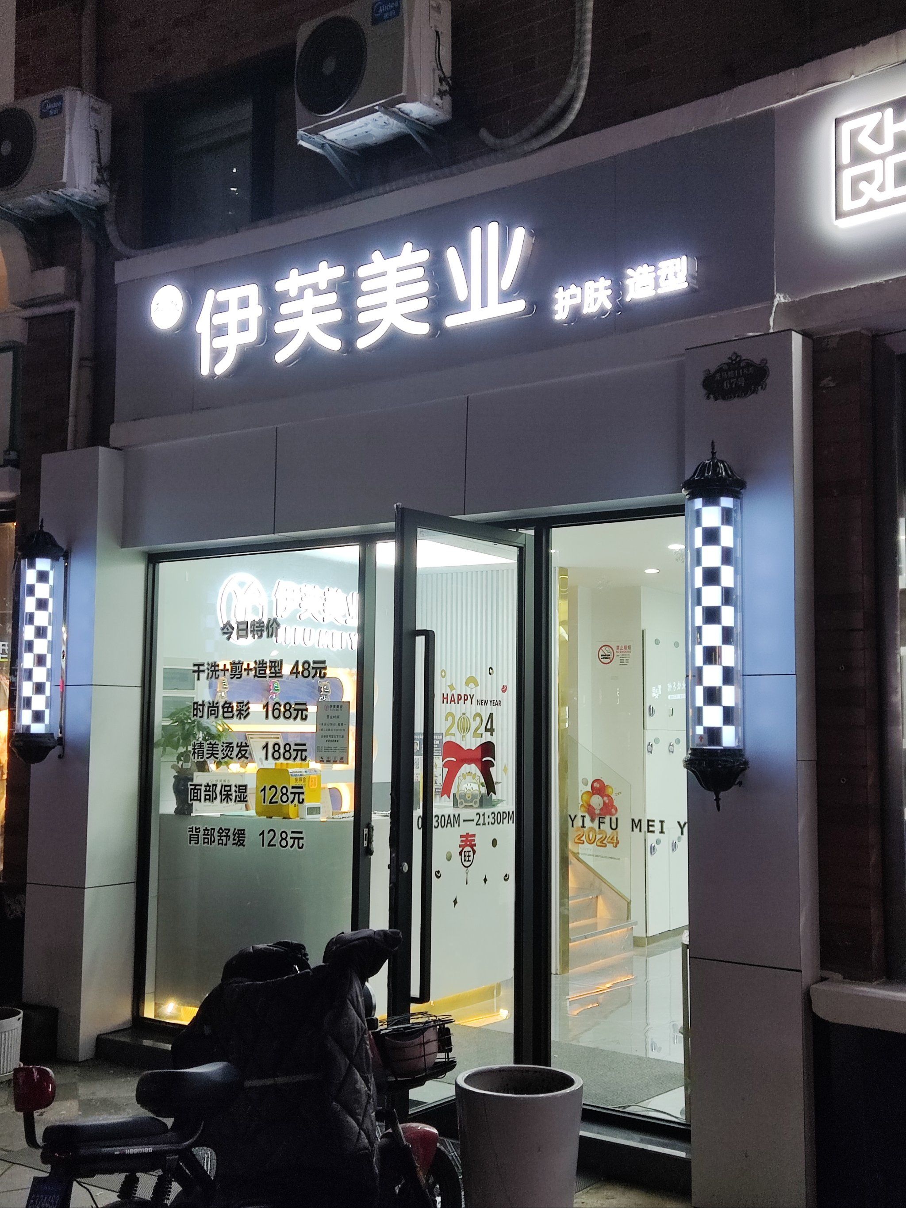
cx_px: 453
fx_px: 1431
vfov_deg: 45.8
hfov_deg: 35.1
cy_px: 604
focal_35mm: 41
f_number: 1.79
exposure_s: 1/60.2
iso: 87
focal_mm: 4.71
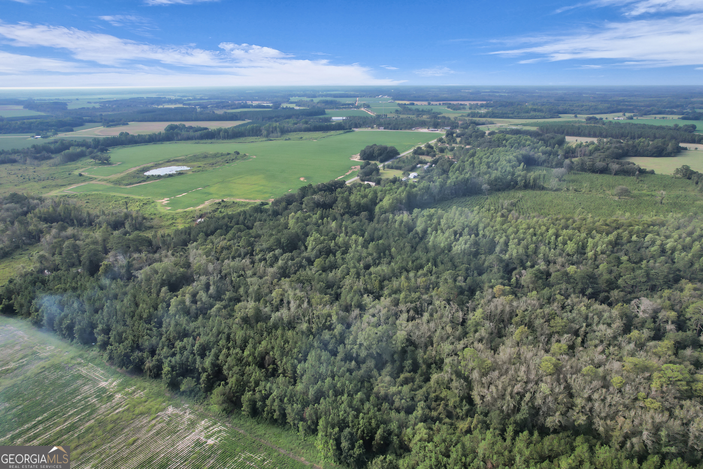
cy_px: 234
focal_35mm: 22
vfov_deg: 57.2
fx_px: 430
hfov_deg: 78.6
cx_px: 352
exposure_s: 1/1250
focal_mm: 8.38
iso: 100
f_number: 2.8
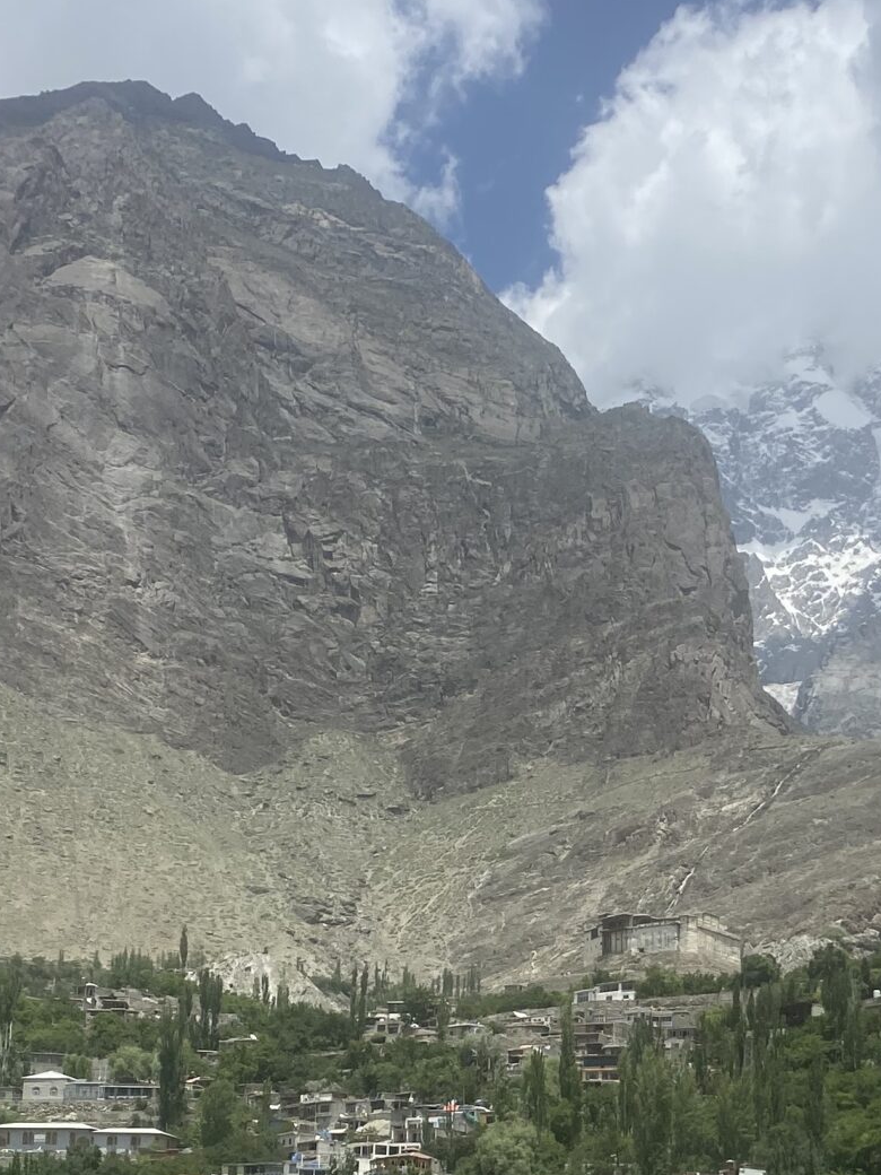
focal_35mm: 64
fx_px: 2172
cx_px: 766
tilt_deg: +7.8
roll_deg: -1.0
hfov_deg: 22.5
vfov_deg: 28.9
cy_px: 1095
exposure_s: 1/4608
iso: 32
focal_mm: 4.25
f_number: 1.8
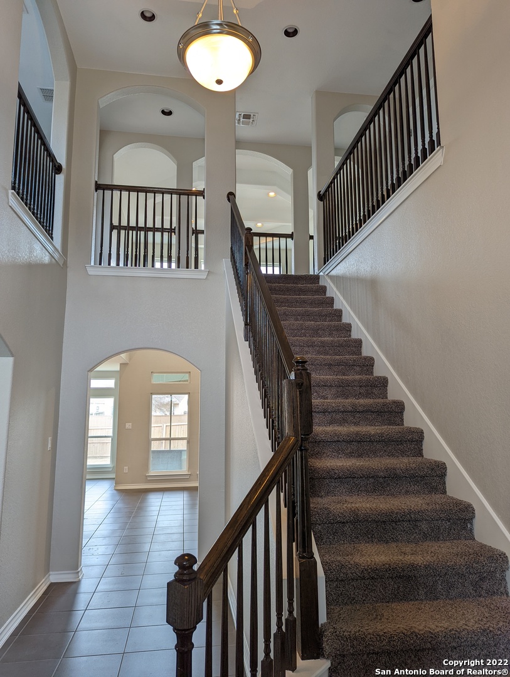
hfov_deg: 56.9
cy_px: 338
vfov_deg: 71.5
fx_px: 470
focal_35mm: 24
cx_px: 255
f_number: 1.85
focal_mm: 6.81
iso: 40
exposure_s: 1/40
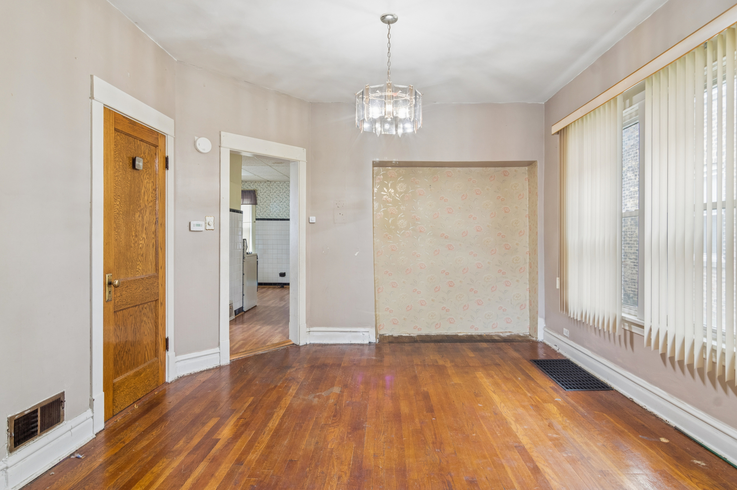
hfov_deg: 90.0
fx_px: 368
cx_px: 368
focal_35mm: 18
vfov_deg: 67.3
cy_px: 245
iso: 200
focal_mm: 12
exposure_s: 1/2
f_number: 10
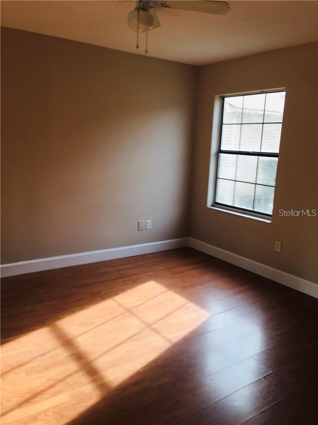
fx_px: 355
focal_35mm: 29
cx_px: 159
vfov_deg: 61.7
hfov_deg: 48.2
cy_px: 212
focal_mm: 4.15
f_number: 2.2
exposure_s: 1/129
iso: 25
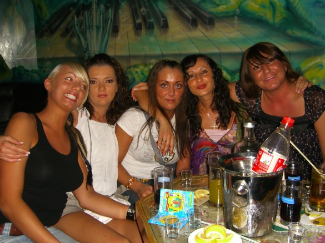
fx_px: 366
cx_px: 166
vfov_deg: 36.8
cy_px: 120
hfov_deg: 47.9
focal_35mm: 39
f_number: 2.8
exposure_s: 1/60
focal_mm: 7.9
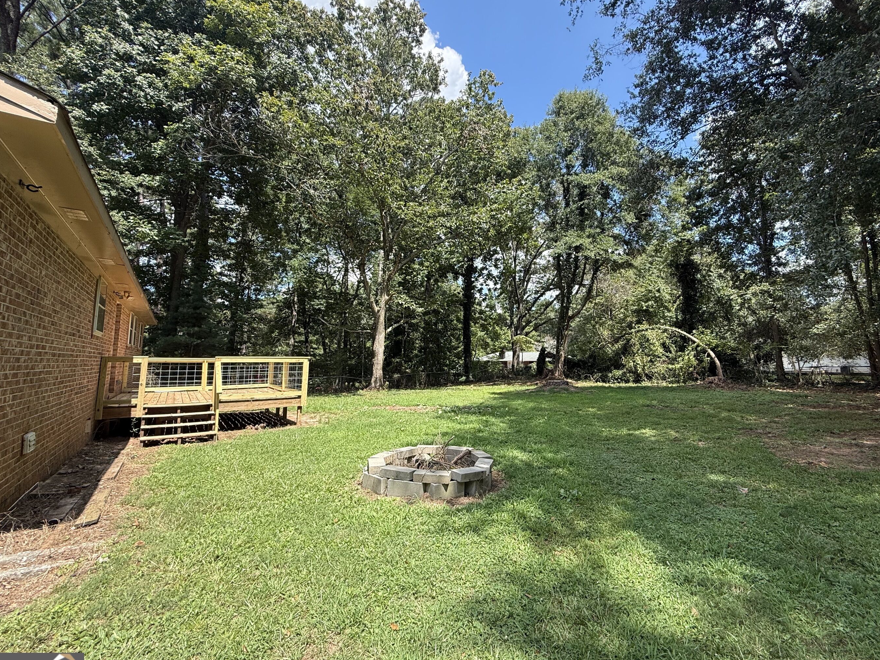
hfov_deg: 94.3
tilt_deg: +6.8
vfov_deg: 78.0
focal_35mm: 16
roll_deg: +0.1
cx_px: 474
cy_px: 313
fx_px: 407
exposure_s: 1/502
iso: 50
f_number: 2.2
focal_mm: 2.22
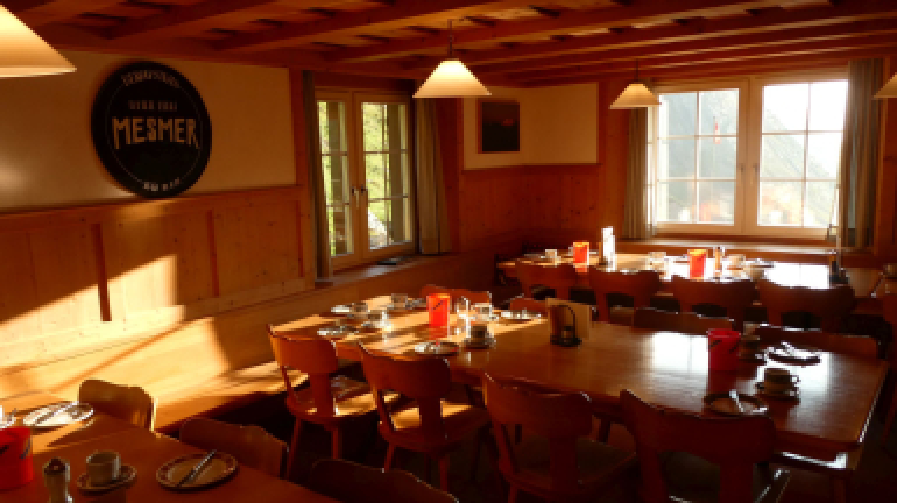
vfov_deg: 40.1
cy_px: 272
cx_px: 409
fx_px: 689
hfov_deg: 66.0
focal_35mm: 29
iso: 80
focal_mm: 4.3
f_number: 3.3
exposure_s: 1/60
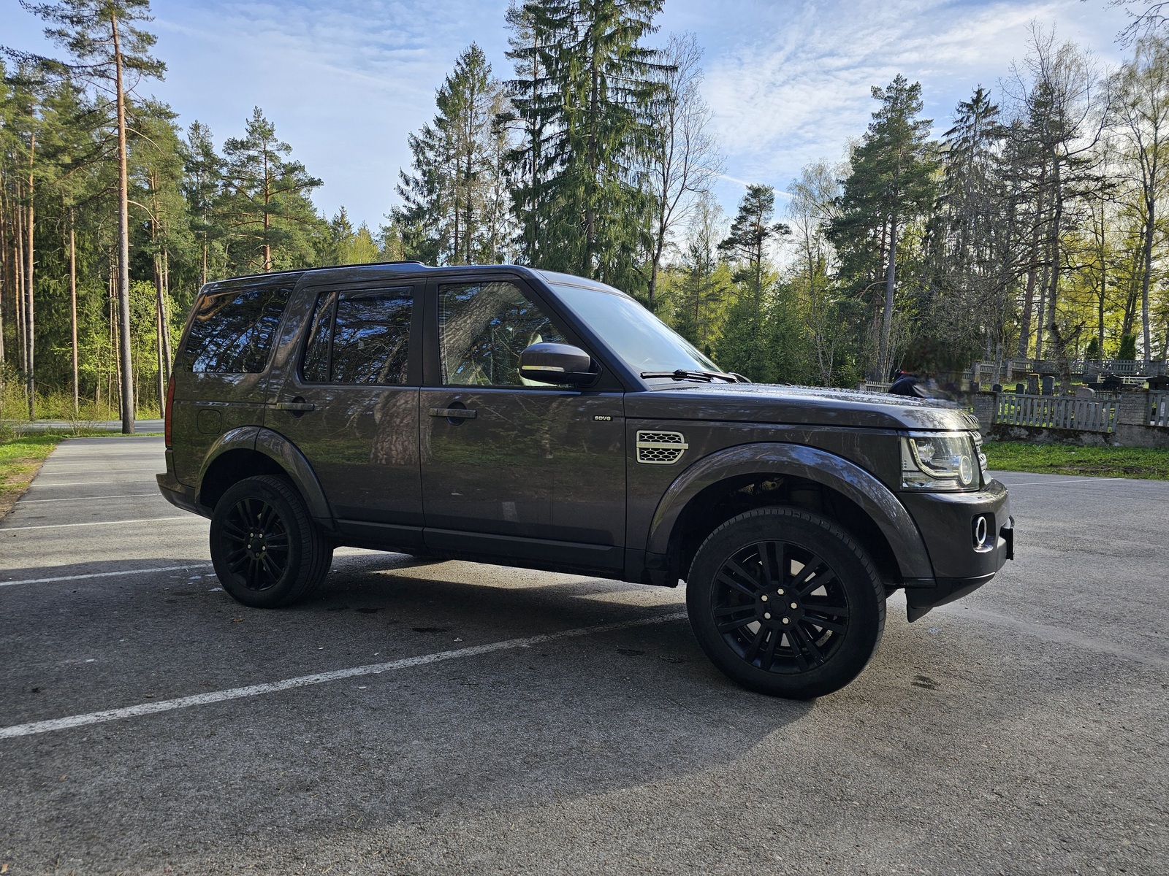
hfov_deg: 73.9
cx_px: 584
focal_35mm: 23
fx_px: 777
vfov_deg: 58.9
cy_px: 438
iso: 10
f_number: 1.7
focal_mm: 6.3
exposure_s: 1/196
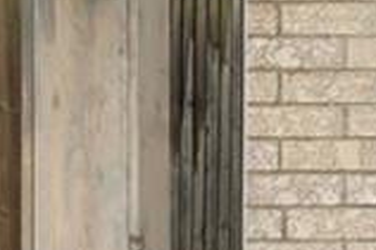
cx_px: 964
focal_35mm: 201
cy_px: 31
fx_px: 2097
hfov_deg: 9.0
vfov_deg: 6.8
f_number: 9
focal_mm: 31
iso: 400
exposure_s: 1/60
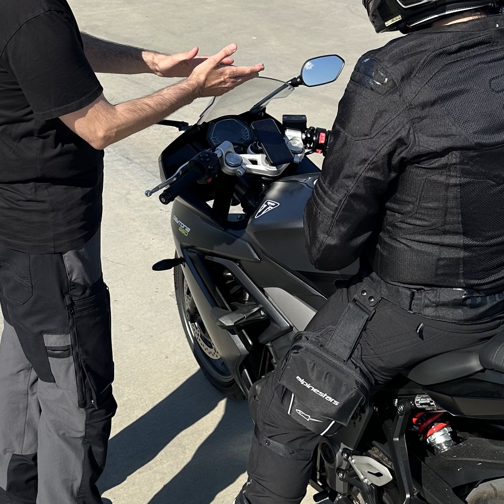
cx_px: 312
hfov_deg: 38.9
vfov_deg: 39.2
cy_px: 262
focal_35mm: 43
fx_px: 708
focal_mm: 6.86
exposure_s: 1/4184
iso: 80
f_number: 1.78
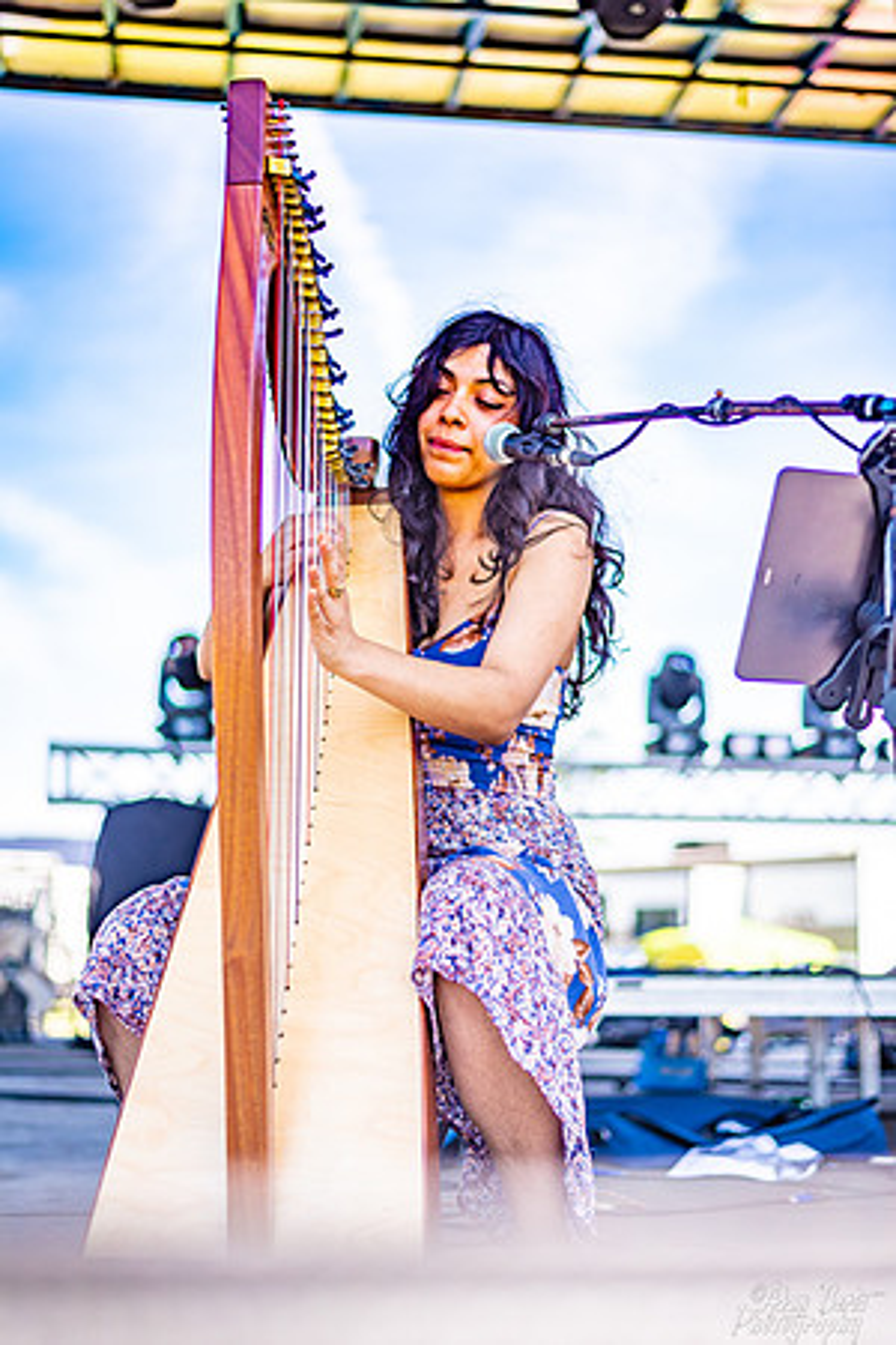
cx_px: 448
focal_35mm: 50
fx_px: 1867
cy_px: 672
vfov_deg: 39.6
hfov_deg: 27.0
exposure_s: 1/1000
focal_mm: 50
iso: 100
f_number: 1.8
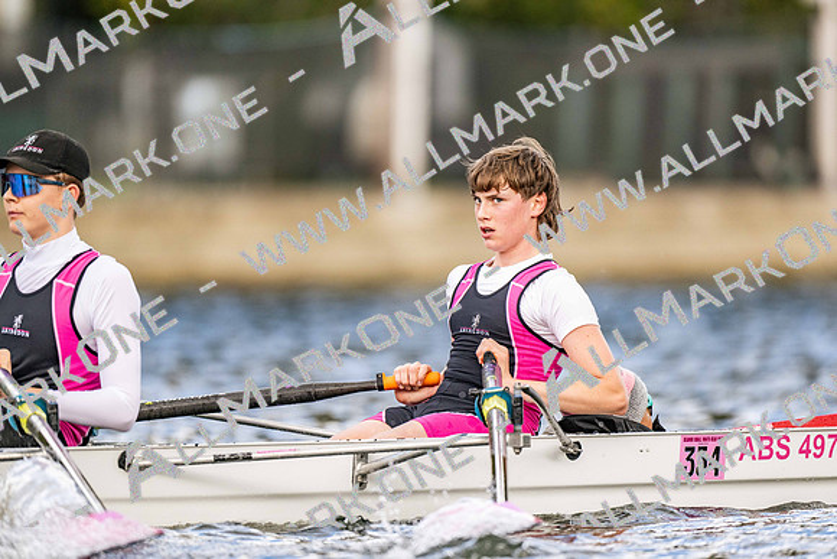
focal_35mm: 600
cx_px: 418
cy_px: 280
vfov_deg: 2.3
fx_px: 13960
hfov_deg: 3.4
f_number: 4
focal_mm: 600
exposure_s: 1/2500
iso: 900
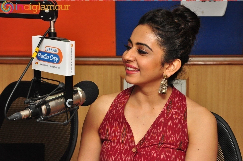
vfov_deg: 13.0
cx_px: 122
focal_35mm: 105
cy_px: 80
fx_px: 708
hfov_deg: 19.5
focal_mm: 70
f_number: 8
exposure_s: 1/125
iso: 1600
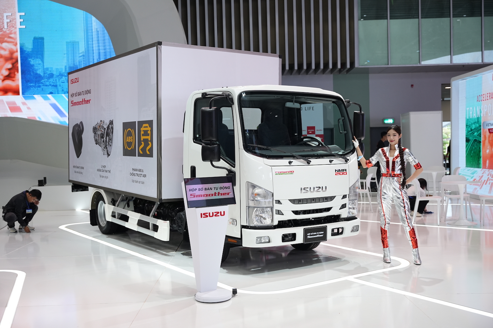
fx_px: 548
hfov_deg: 48.5
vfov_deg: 33.4
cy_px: 164
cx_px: 246
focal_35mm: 40
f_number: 4
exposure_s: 1/160
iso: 1000
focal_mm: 40
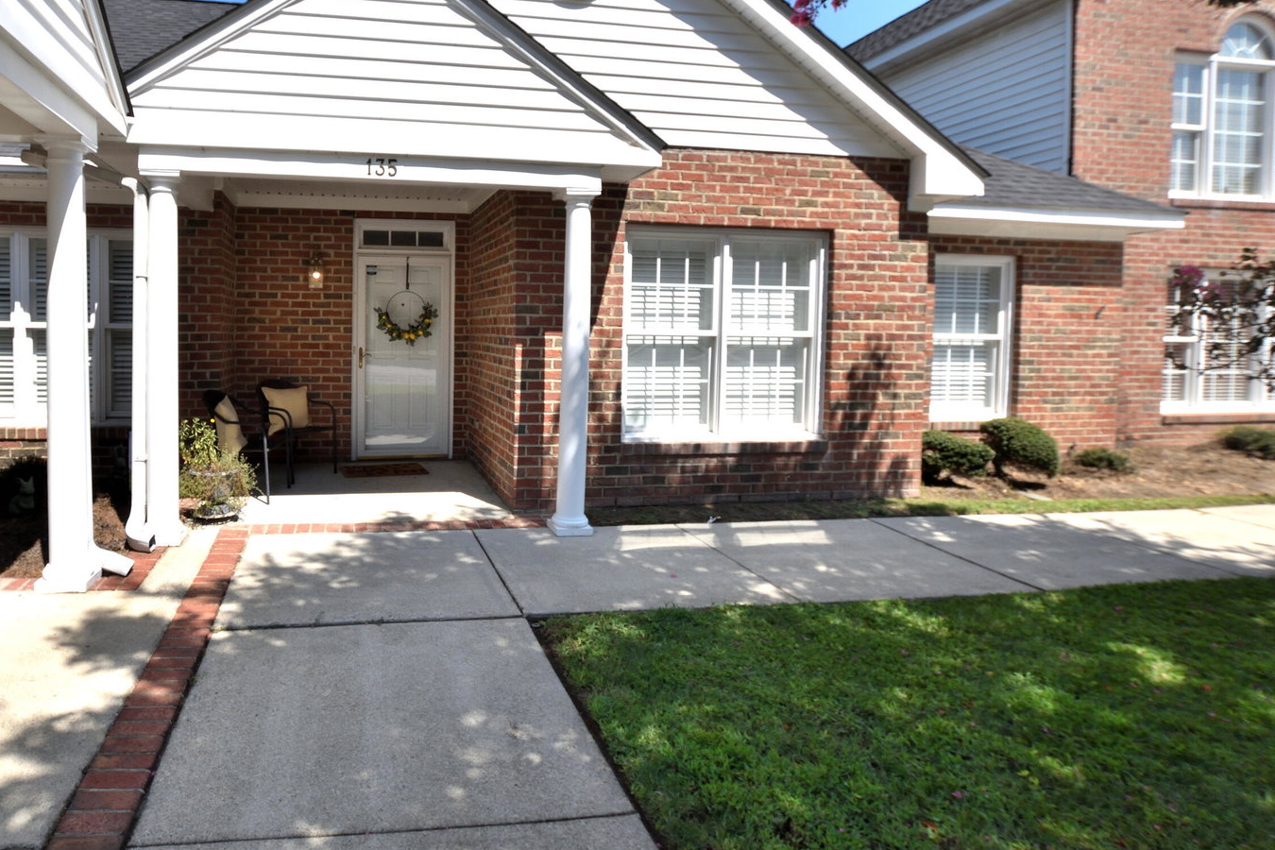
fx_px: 708
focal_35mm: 20
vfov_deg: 61.6
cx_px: 447
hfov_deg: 81.7
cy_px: 361
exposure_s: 1/500
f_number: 8
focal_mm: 10
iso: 200
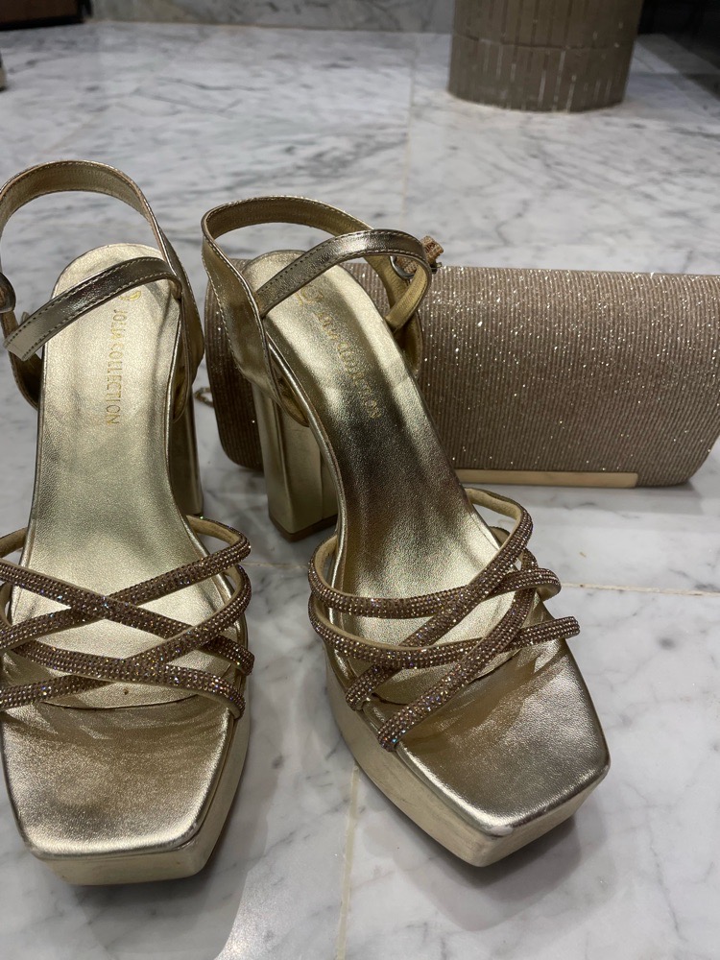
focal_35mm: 26
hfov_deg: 53.1
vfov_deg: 67.3
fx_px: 721
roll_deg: +0.4
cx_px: 360
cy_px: 480
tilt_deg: -39.2
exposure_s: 1/100
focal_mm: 4.2
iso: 80
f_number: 1.6
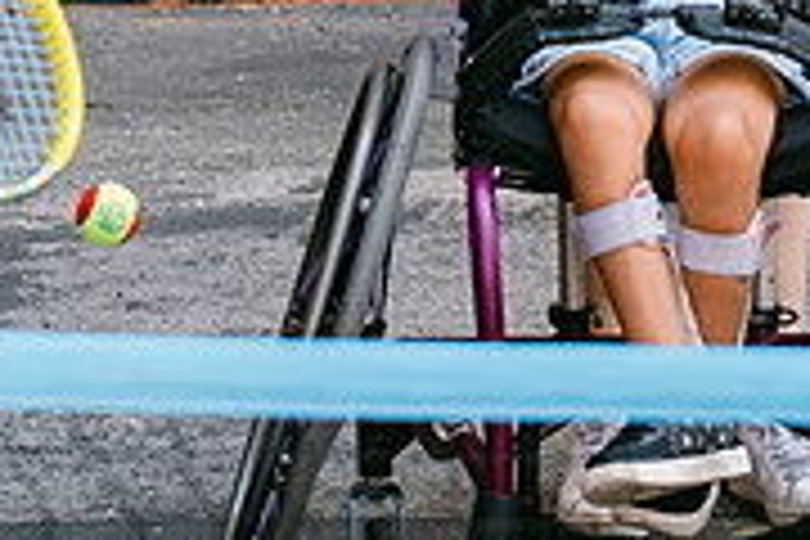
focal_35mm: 255
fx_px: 5737
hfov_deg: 8.1
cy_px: -214
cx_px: 310
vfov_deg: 5.4
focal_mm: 52
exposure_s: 1/150
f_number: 2.8
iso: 160
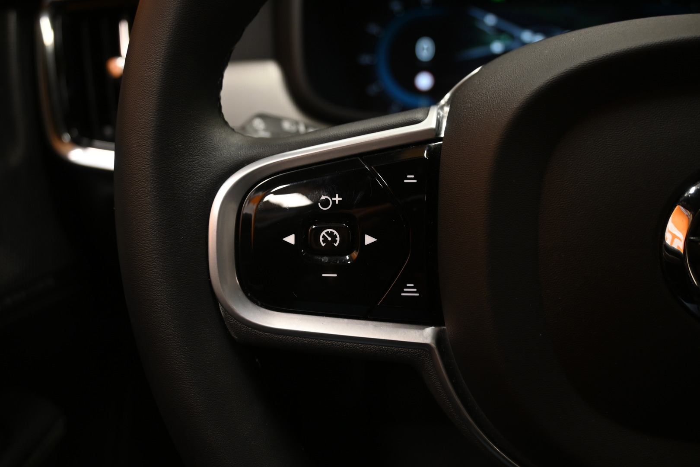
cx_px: 350
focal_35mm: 32
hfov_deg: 59.5
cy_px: 234
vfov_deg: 41.7
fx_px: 612
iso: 560
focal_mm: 21
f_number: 4
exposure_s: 1/30
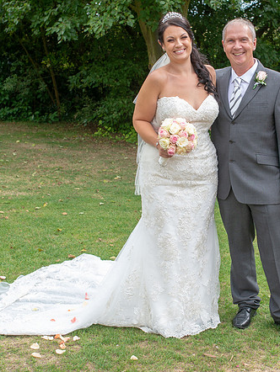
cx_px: 205
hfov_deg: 22.1
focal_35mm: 66
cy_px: 177
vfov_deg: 29.4
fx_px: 711
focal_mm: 35
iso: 100
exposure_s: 1/160
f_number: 4.5
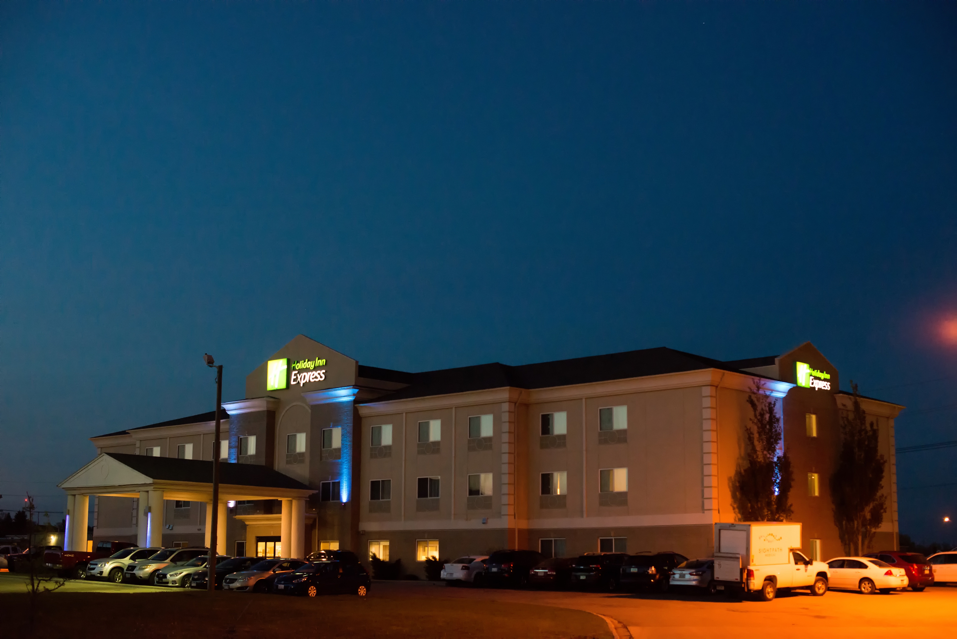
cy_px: 320
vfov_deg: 27.0
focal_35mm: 50
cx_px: 478
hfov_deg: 39.6
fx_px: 1330
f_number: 4
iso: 8063
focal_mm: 50
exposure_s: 1/100
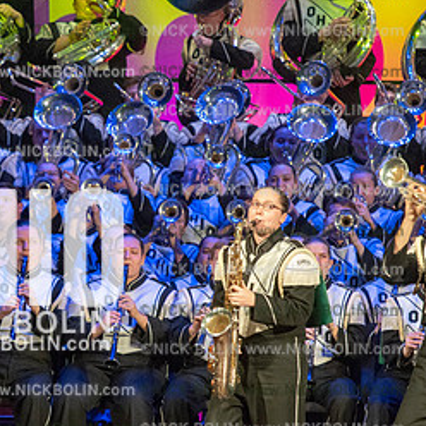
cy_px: 270
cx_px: 2
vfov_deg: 3.7
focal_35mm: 476
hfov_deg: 3.7
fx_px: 6627
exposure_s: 1/250
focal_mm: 240
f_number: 5.6
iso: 8000
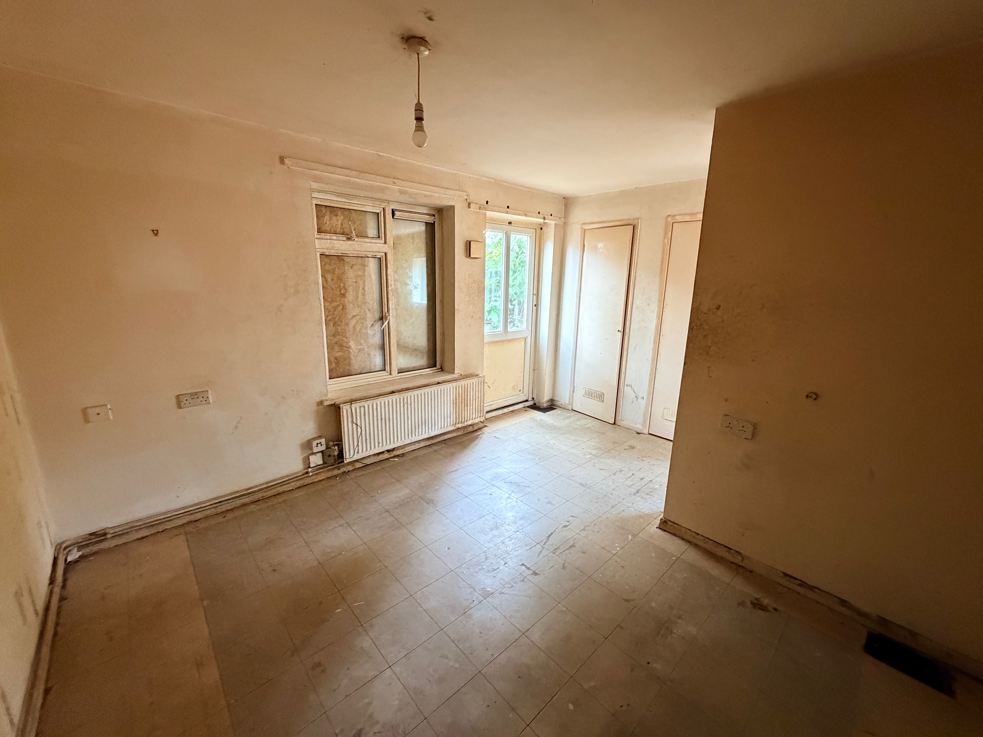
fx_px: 398
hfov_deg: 102.1
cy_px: 368
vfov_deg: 85.7
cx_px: 492
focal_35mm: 14
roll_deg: -1.3
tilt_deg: -13.5
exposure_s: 1/60
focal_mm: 2.22
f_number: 2.2
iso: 800
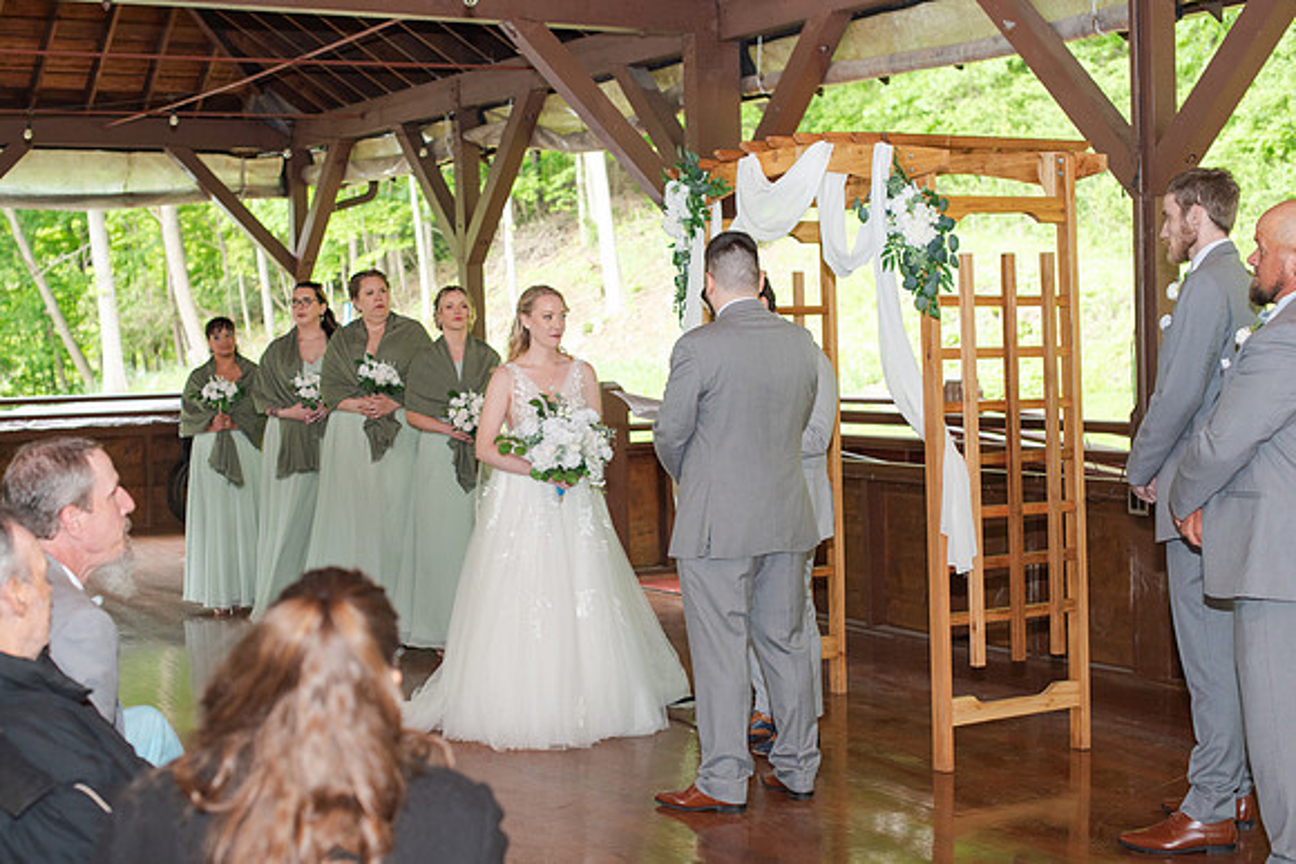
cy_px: 438
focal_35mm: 55
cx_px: 601
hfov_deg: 36.4
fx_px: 1971
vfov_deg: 24.7
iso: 800
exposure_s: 1/200
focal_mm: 50
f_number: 3.5
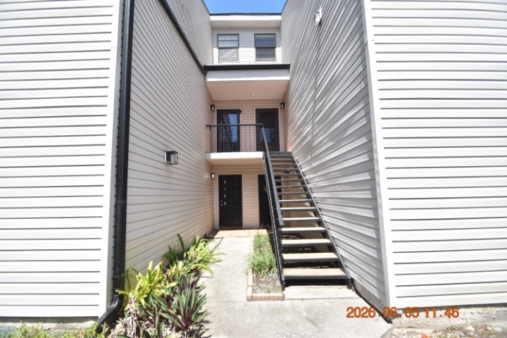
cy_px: 169
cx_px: 254
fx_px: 211
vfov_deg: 77.3
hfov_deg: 100.4
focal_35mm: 15
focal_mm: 10
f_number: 3.5
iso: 800
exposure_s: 1/4000
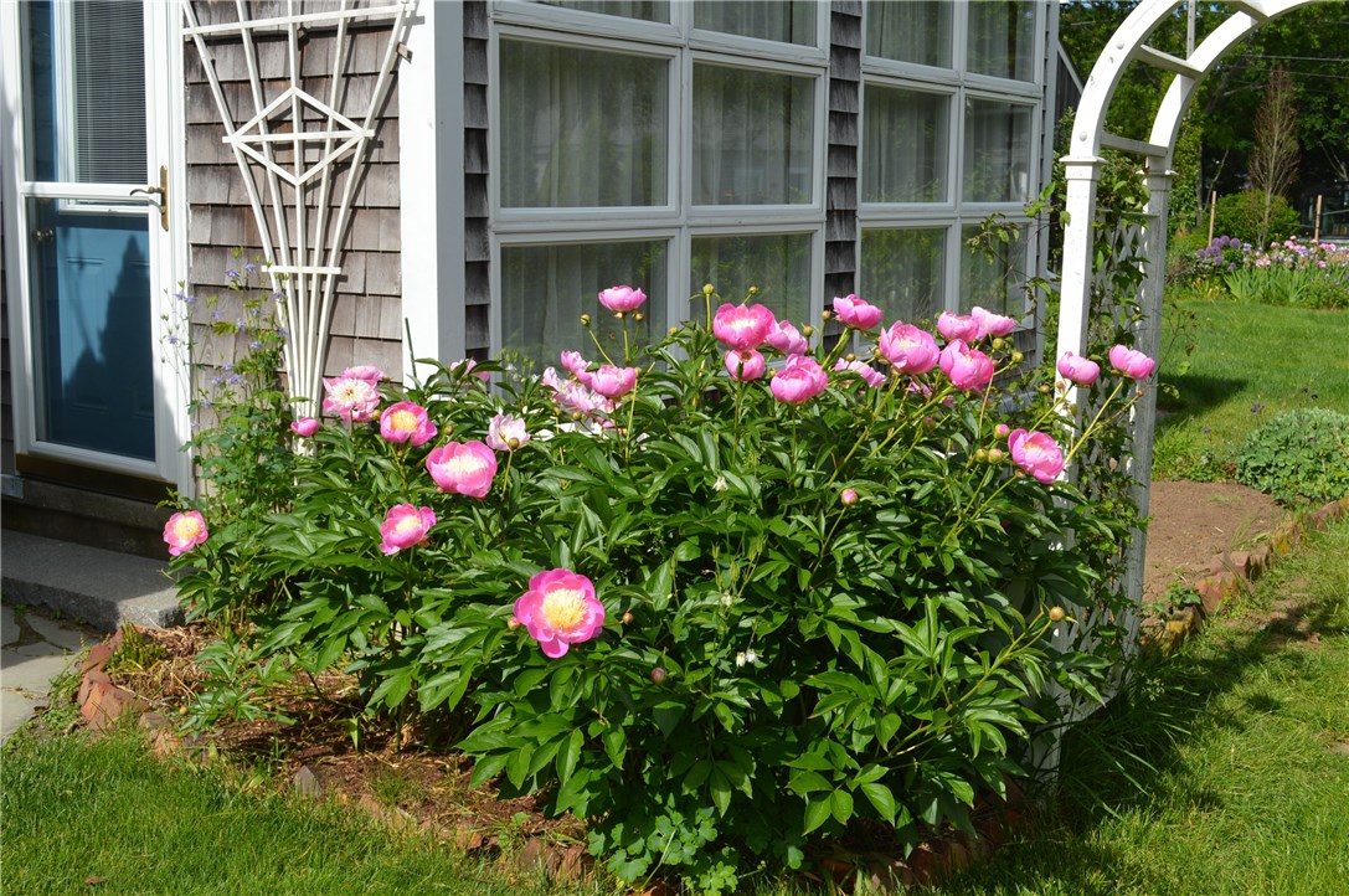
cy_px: 448
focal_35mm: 39
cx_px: 674
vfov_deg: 34.1
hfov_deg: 49.6
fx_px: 1460
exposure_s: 1/250
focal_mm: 26
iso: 100
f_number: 7.1
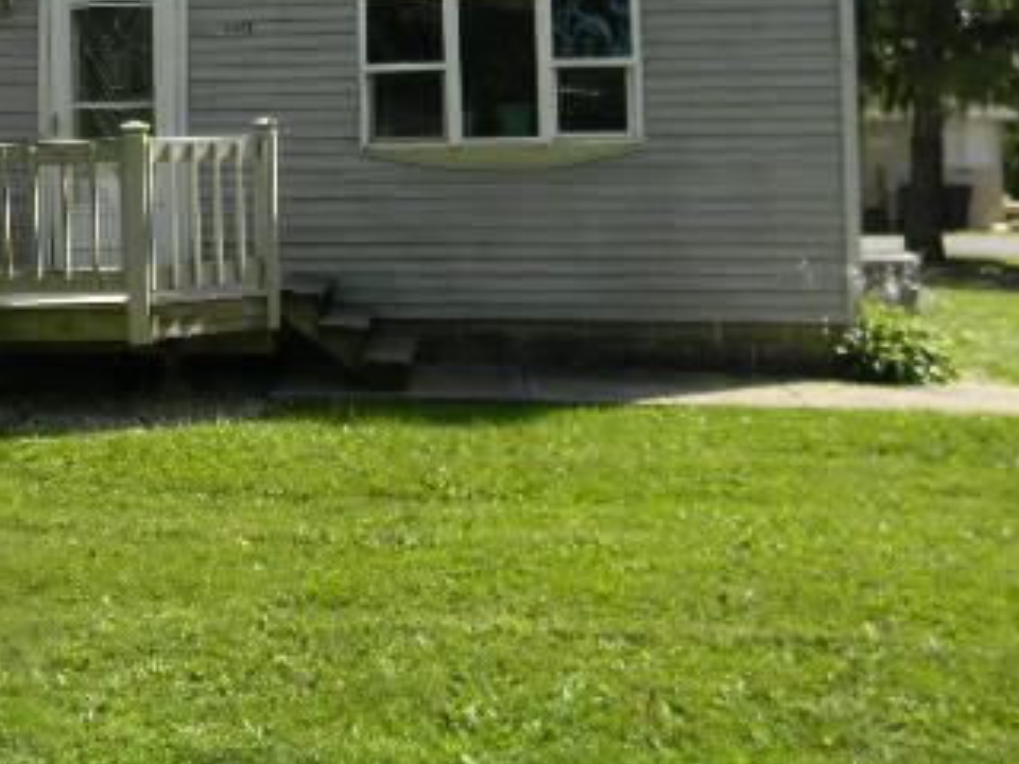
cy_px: 60
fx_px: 1648
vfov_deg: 25.2
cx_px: 191
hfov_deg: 33.3
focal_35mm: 56
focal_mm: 5
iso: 80
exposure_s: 1/487
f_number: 3.5
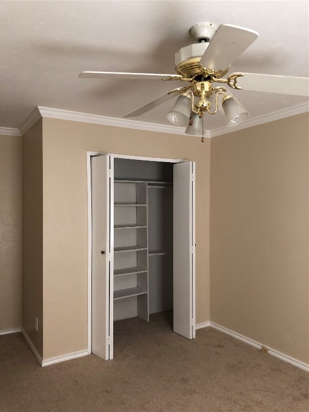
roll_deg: +0.5
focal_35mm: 28
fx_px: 333
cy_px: 206
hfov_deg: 49.7
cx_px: 154
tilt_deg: -0.4
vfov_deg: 63.4
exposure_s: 1/15
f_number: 1.8
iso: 80
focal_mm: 4
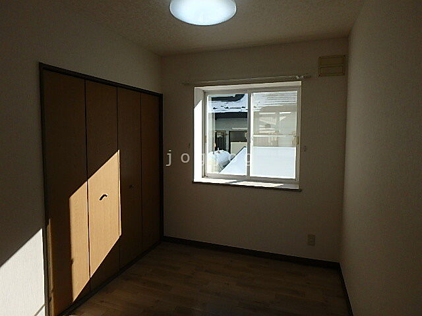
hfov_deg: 79.0
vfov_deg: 63.4
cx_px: 211
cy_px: 158
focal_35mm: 21
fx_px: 256
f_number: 3.5
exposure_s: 1/500
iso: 125
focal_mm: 3.7
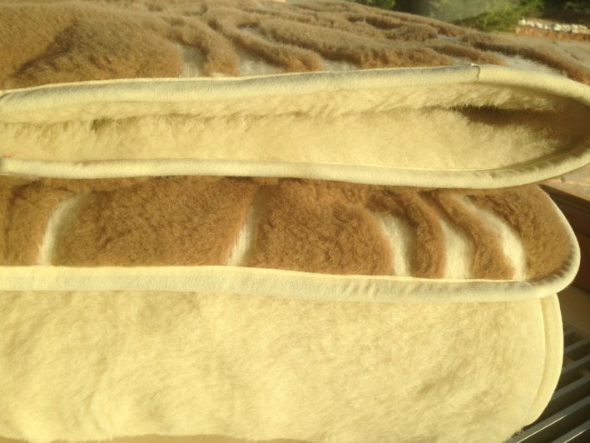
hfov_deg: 55.3
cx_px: 295
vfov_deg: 43.0
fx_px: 563
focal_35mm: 33
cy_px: 222
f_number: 2.4
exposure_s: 1/861
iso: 50
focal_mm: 4.13
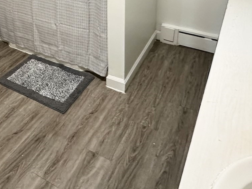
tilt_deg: -14.8
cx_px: 88
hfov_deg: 48.3
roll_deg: +0.8
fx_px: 277
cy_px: -24
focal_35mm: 38
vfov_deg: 32.6
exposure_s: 1/60
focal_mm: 2.22
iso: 250
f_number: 2.2
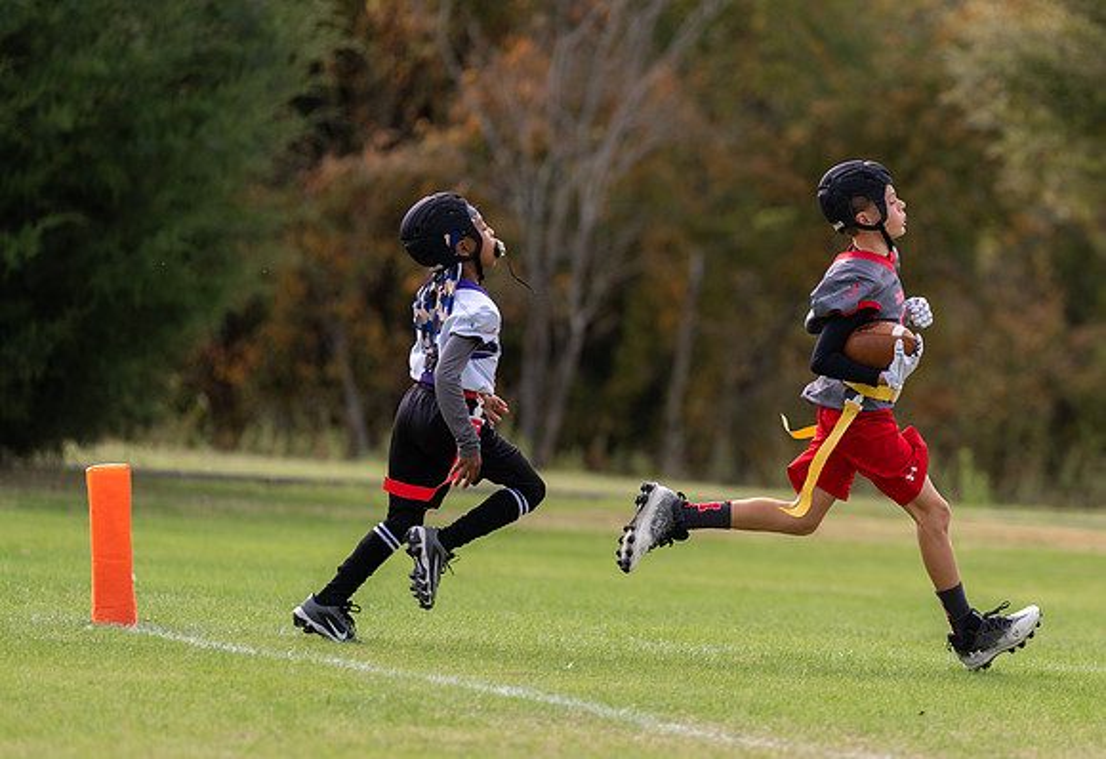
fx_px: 10264
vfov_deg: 4.2
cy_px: 412
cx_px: 839
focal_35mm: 331
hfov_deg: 6.2
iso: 100
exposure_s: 1/1250
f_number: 2.8
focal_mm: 200
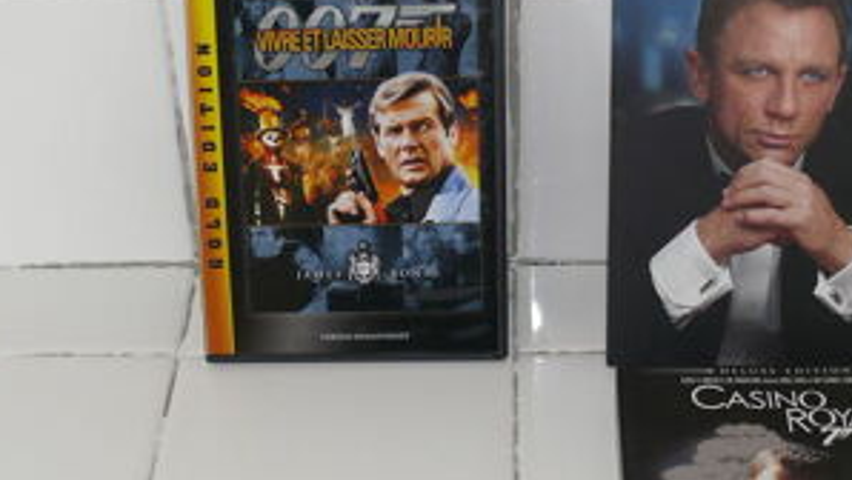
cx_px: 515
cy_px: 337
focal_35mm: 79
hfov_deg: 26.8
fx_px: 1786
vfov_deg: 15.3
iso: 100
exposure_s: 1/30
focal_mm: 8.9
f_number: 2.8
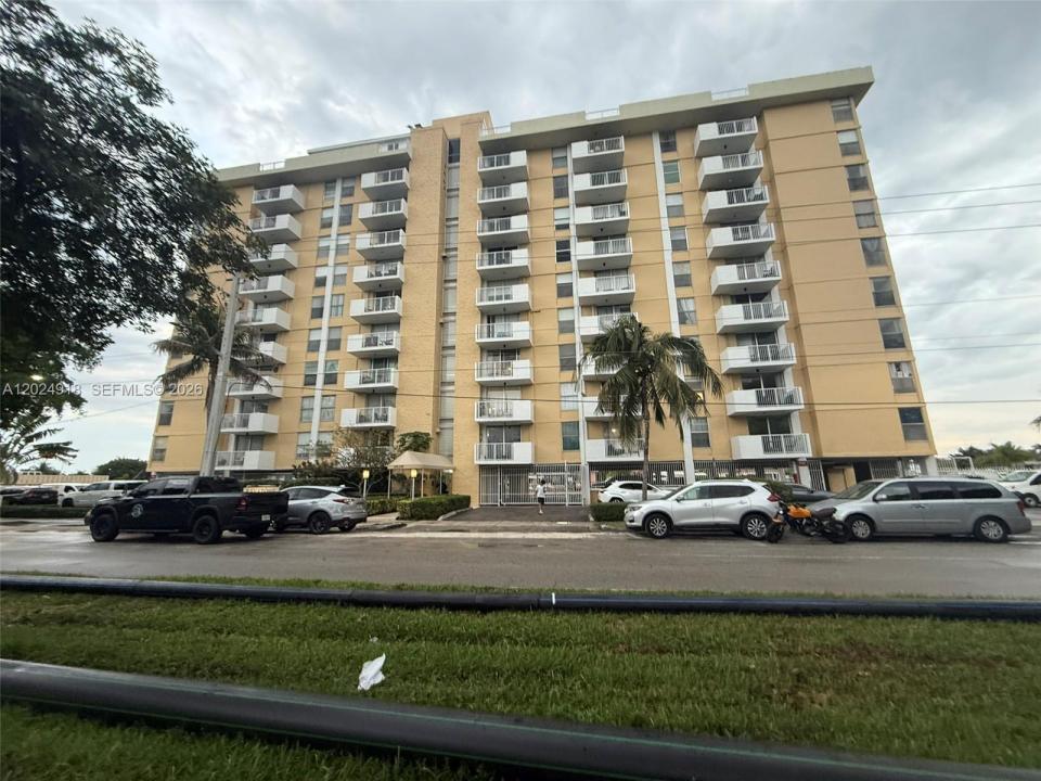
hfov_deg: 102.1
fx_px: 421
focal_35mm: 14
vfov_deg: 85.7
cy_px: 390
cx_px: 520
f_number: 2.2
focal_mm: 2.22
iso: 250
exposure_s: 1/120
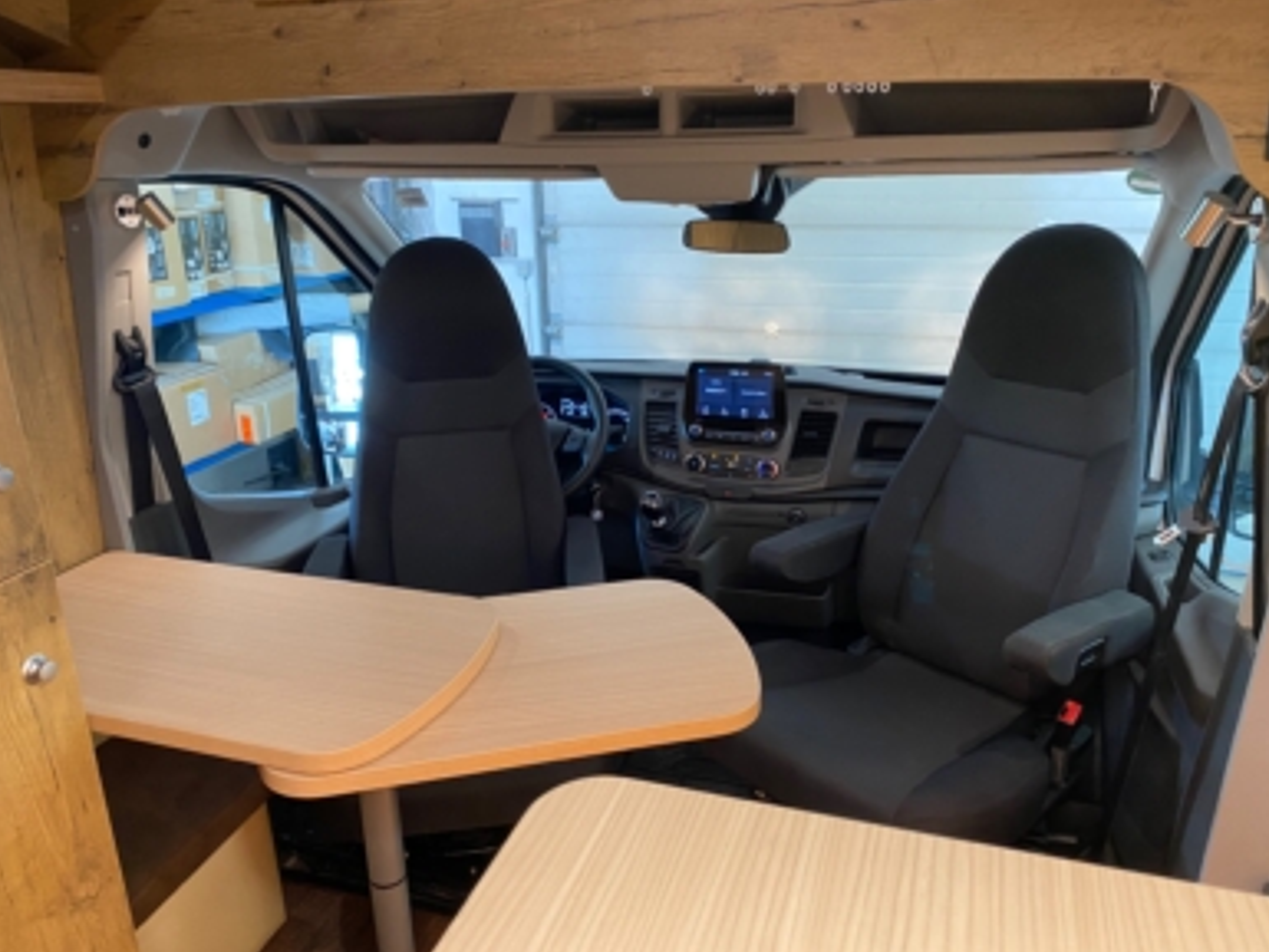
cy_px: 471
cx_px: 633
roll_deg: +1.7
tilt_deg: -19.7
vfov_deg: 51.4
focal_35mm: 27
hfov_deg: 65.3
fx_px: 990
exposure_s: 1/50
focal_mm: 4.25
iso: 200
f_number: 1.8
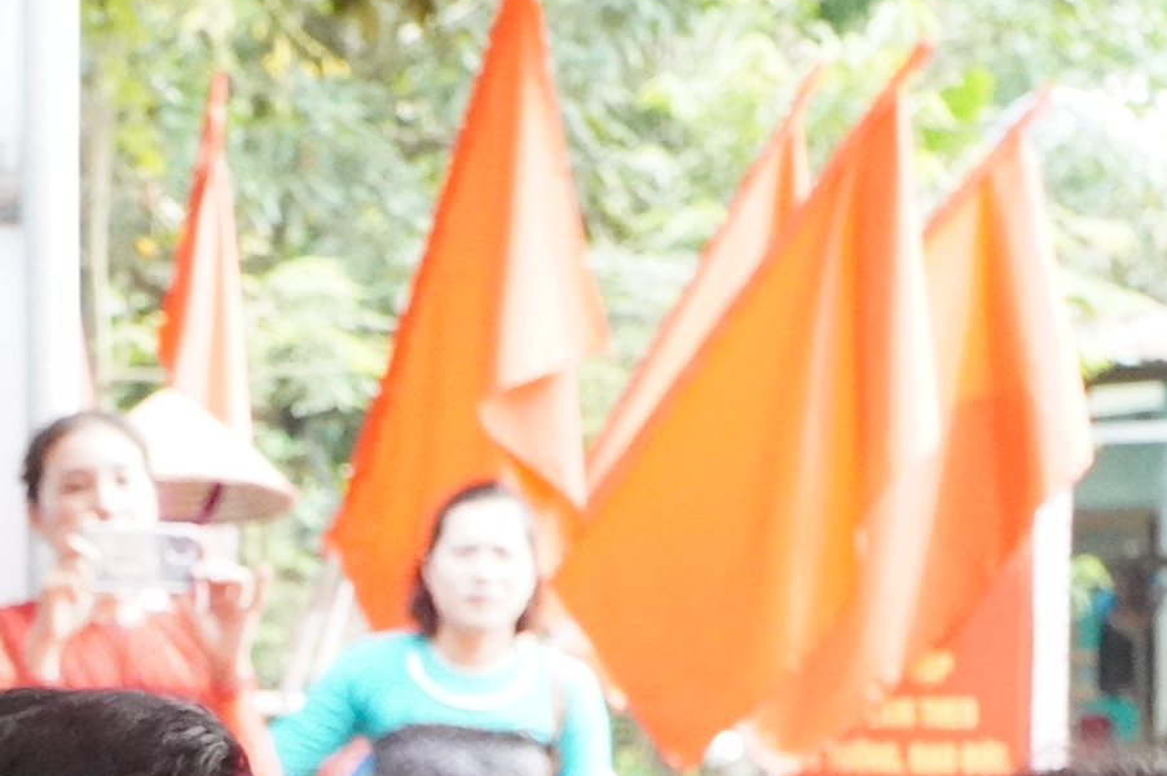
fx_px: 5183
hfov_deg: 12.4
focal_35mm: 160
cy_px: 1258
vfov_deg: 8.3
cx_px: -393
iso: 6400
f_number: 8
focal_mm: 32
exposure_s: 1/320
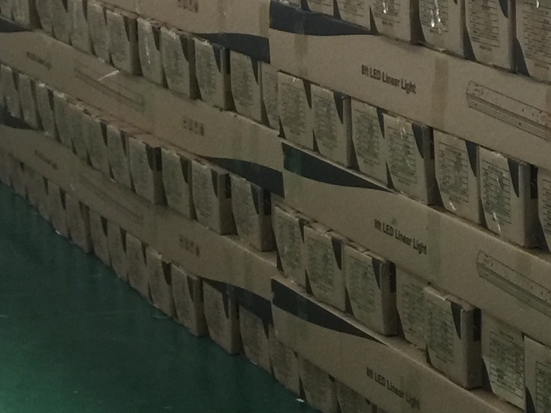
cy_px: 173
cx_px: 921
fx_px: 1846
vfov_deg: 12.8
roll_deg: -2.1
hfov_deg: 15.2
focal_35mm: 116
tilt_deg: -9.5
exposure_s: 1/33
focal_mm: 4.15
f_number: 2.2
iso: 64
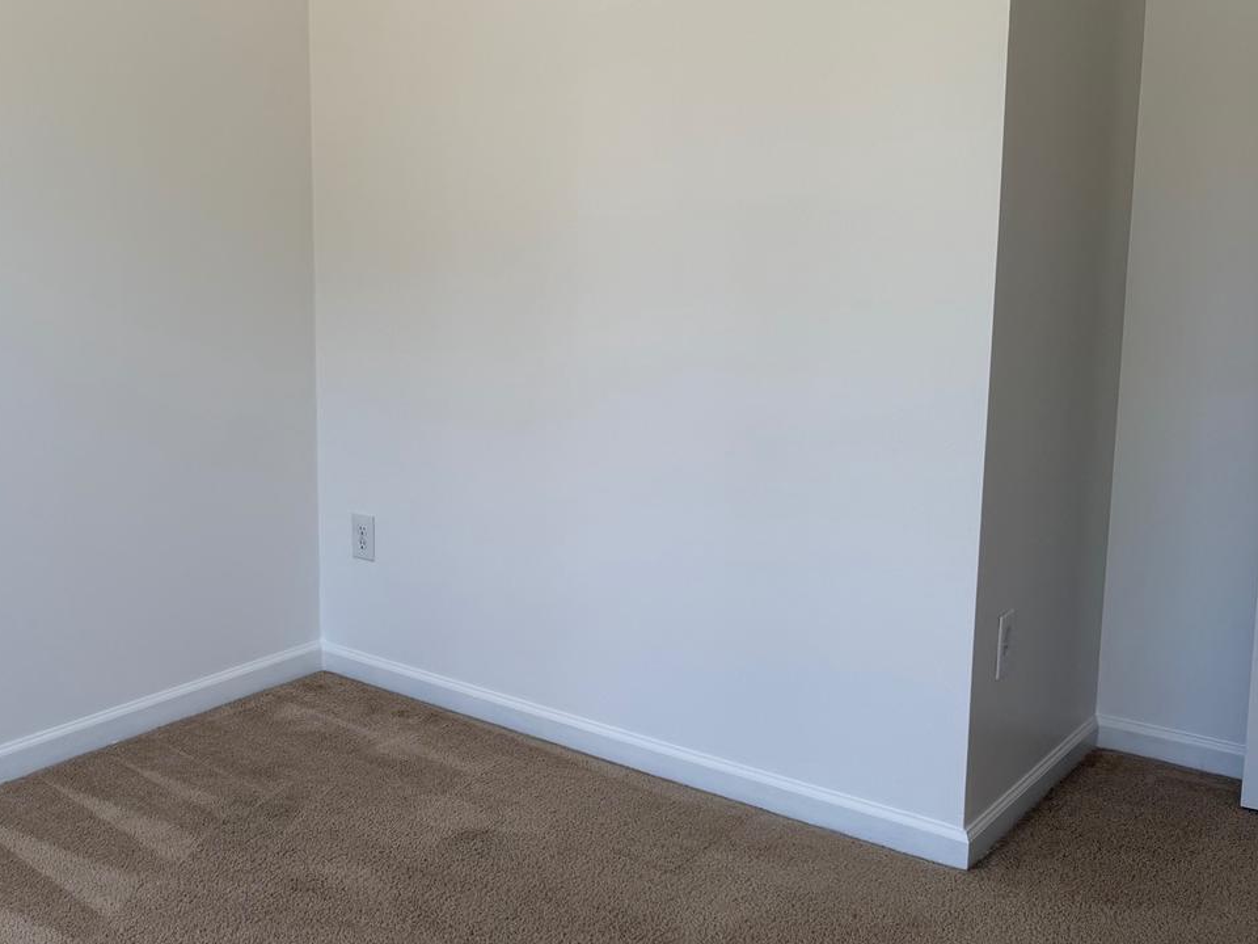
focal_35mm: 36
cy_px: 435
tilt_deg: -8.0
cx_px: 368
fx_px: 1308
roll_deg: +1.4
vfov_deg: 39.6
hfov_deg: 49.9
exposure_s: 1/423
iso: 80
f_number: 1.78
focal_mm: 6.76
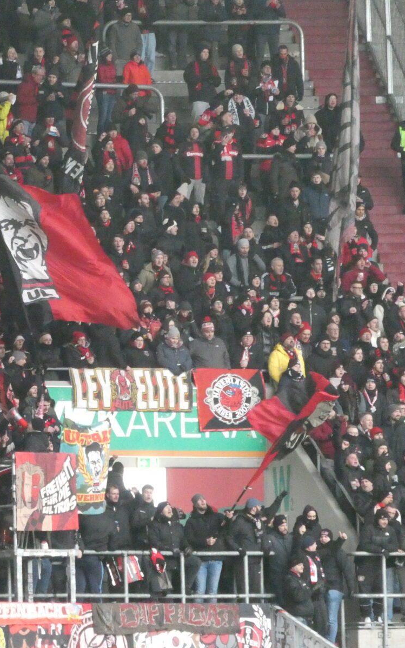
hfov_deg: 4.3
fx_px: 5350
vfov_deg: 6.9
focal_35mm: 303
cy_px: 324
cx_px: -24
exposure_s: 1/125
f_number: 5.6
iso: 2000
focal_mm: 38.4
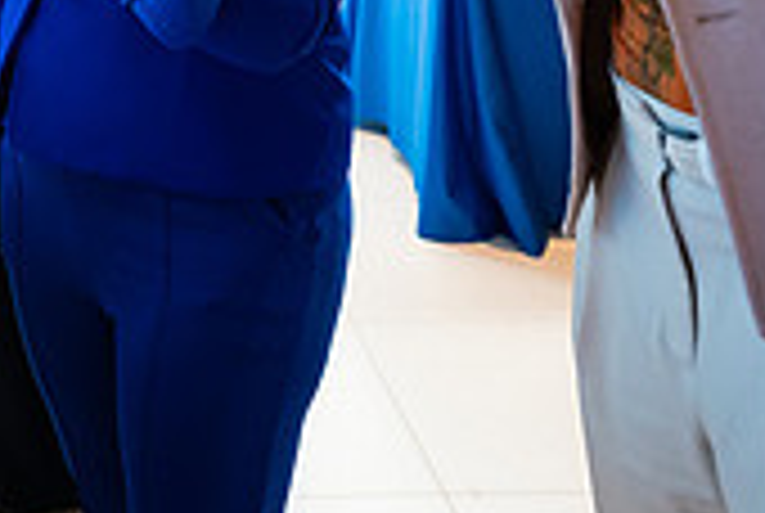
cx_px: -89
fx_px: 1831
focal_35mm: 86
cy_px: -301
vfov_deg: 14.6
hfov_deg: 22.2
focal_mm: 24
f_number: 3.2
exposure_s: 1/320
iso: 1600
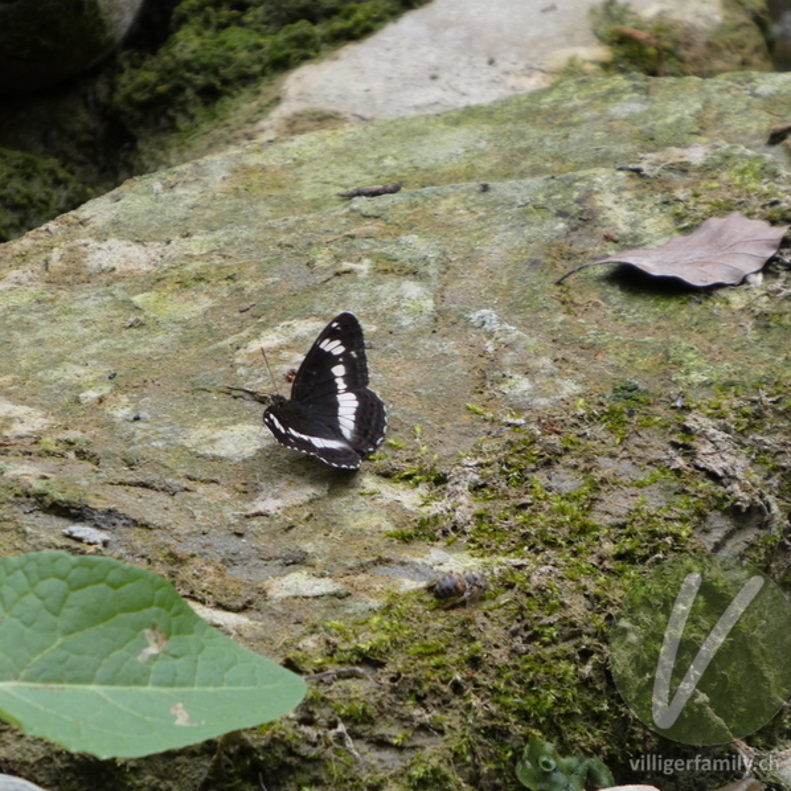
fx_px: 19028
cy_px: 396
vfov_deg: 2.4
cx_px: 295
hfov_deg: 2.4
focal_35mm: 736
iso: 100
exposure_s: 1/100
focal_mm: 111.5
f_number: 5.6
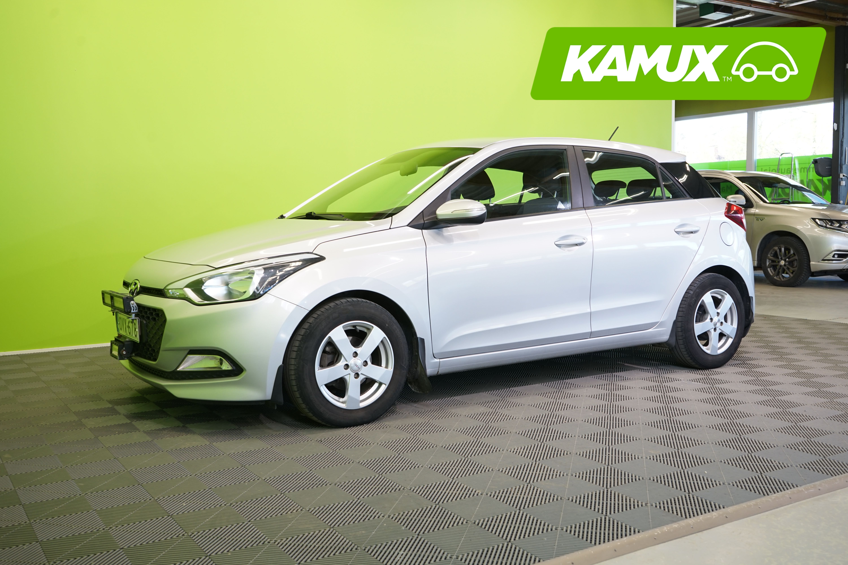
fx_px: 824
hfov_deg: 54.4
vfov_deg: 37.9
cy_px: 282
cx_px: 424
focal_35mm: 35
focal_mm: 35
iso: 500
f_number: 6.3
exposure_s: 1/30
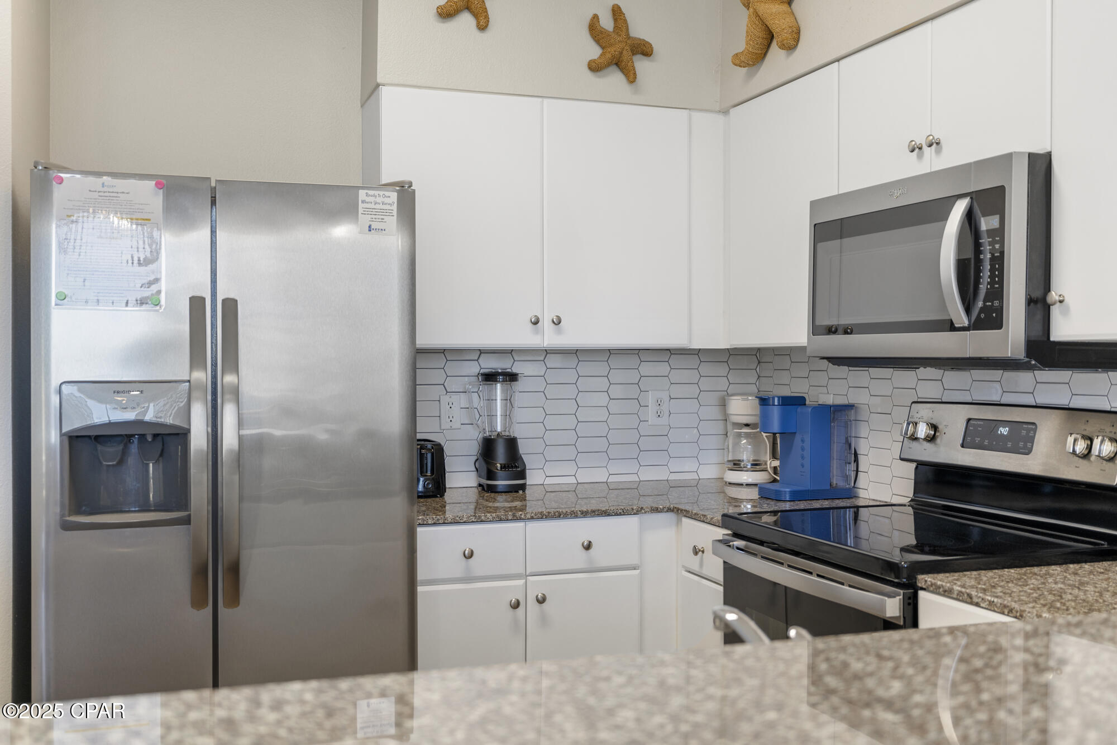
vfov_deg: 38.4
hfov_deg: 55.1
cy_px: 372
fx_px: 1070
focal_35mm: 34
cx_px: 558
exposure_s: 1/25
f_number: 4
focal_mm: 34.5
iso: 320
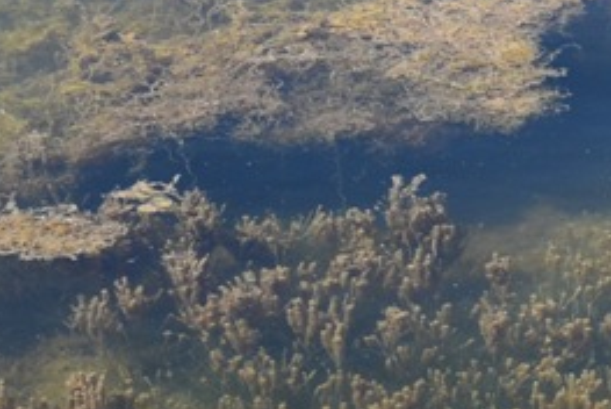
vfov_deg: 7.0
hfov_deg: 10.2
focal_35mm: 196
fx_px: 3330
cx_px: 894
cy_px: 476
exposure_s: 1/125
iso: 180
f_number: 11
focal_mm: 28
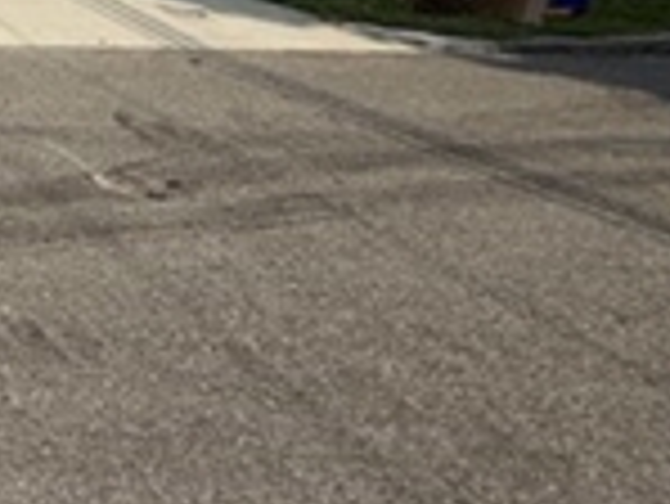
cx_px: -461
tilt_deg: -1.6
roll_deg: -0.3
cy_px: -182
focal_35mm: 48
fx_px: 930
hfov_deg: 24.2
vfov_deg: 25.3
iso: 50
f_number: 2.2
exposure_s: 1/2320
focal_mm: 2.22
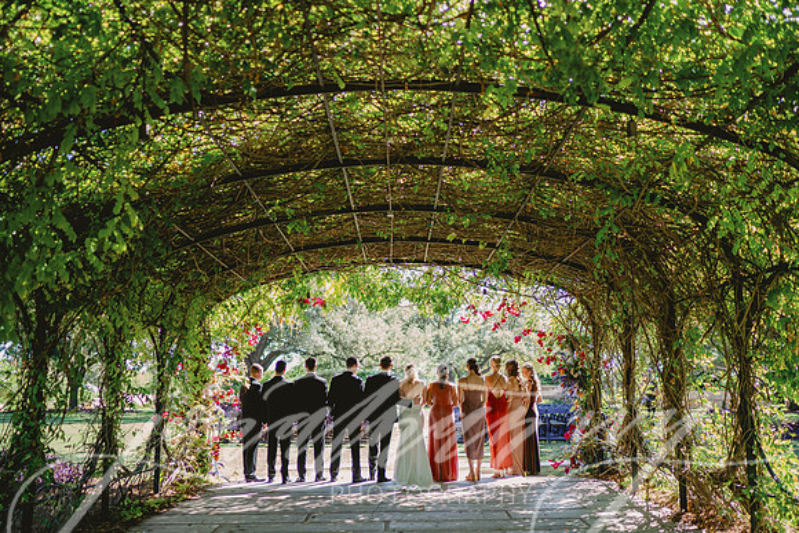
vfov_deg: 35.8
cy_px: 250
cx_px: 416
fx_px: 824
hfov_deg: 51.7
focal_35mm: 37
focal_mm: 35
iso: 100
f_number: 1.4
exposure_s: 1/400
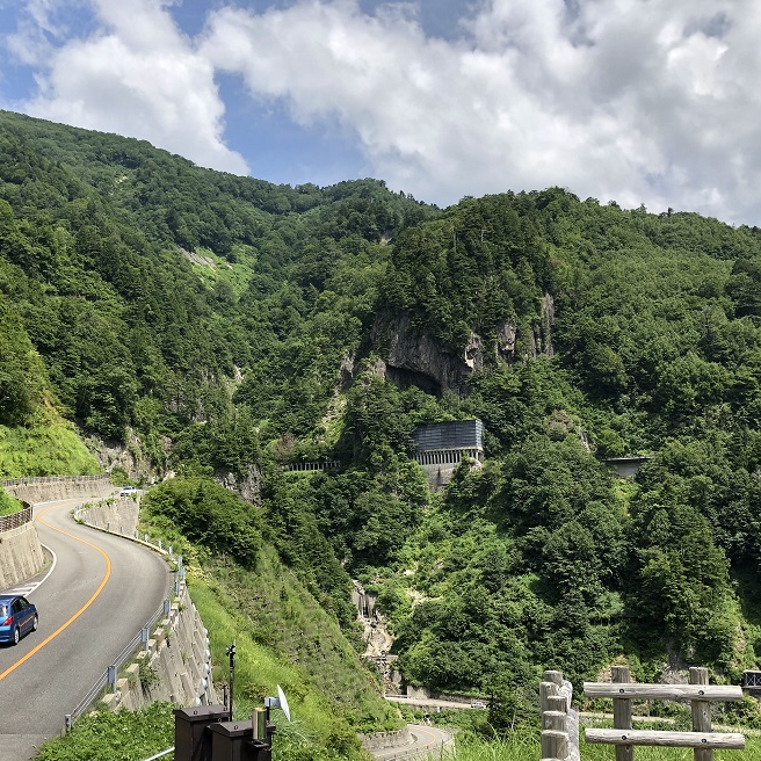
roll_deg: +0.3
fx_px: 945
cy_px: 433
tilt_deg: +6.2
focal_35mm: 38
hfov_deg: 43.8
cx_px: 339
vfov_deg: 43.8
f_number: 1.8
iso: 20
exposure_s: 1/1499
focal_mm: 3.99
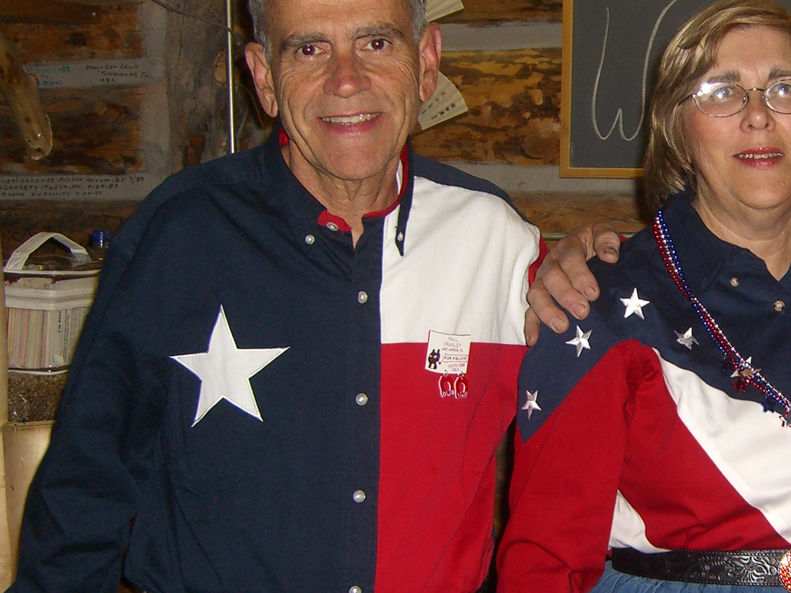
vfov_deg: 17.6
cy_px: 335
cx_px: 738
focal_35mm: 84
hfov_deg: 22.6
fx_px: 1919
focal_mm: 7.9
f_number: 2.8
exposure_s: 1/60
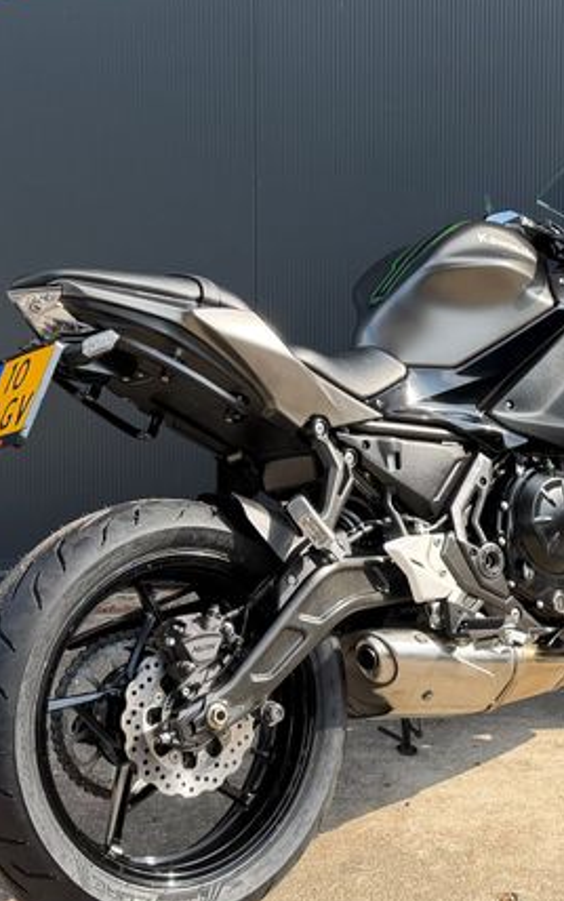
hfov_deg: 33.2
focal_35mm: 38
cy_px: 461
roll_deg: -0.7
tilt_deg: -5.8
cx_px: 400
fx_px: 933
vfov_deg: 51.5
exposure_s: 1/1005
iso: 80
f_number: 1.78
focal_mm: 6.76
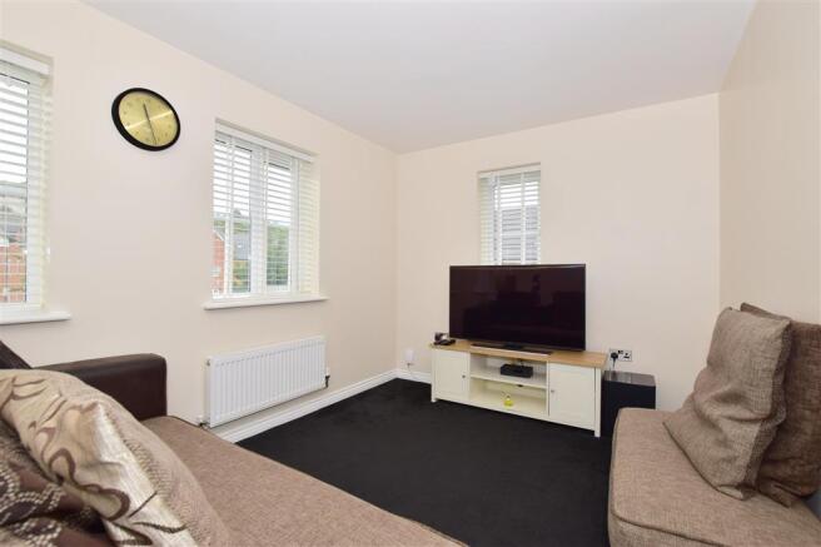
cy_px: 274
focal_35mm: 15
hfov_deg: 100.4
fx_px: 342
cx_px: 410
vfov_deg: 77.3
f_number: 10
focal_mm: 10
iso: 400
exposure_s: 1/200
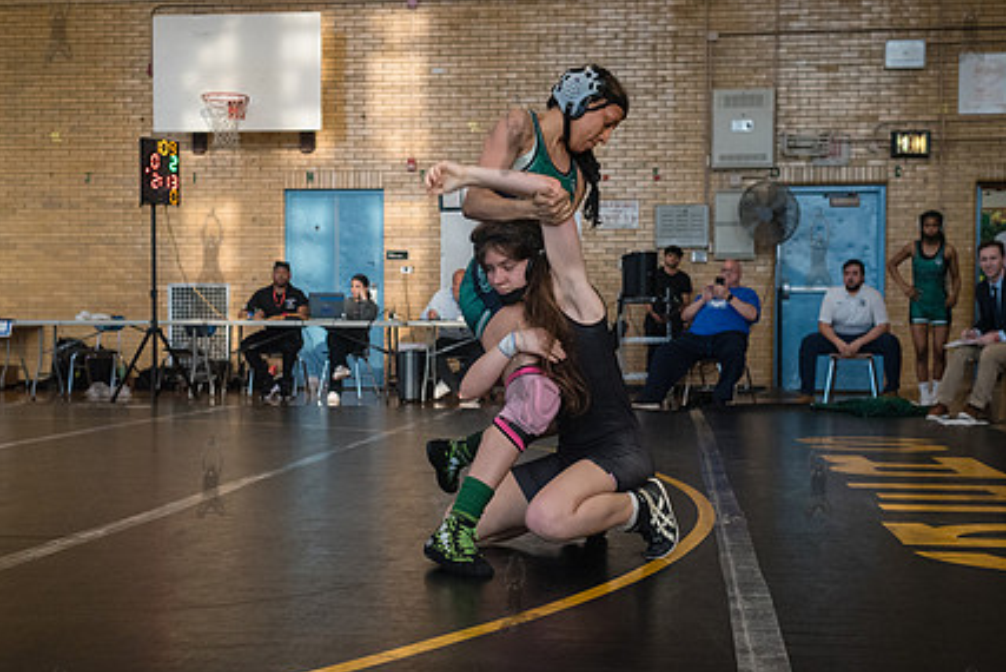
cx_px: 493
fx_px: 1398
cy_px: 382
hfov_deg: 39.6
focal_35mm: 50
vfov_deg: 27.0
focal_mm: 35
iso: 2500
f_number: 4
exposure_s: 1/400
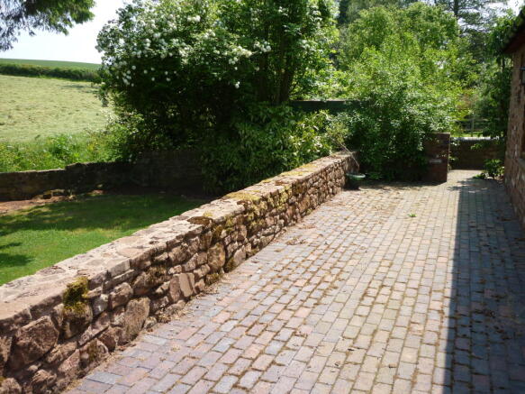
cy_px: 197
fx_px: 500
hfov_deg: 55.4
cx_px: 262
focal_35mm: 33
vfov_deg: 42.9
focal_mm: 5.5
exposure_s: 1/640
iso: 80
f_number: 2.8
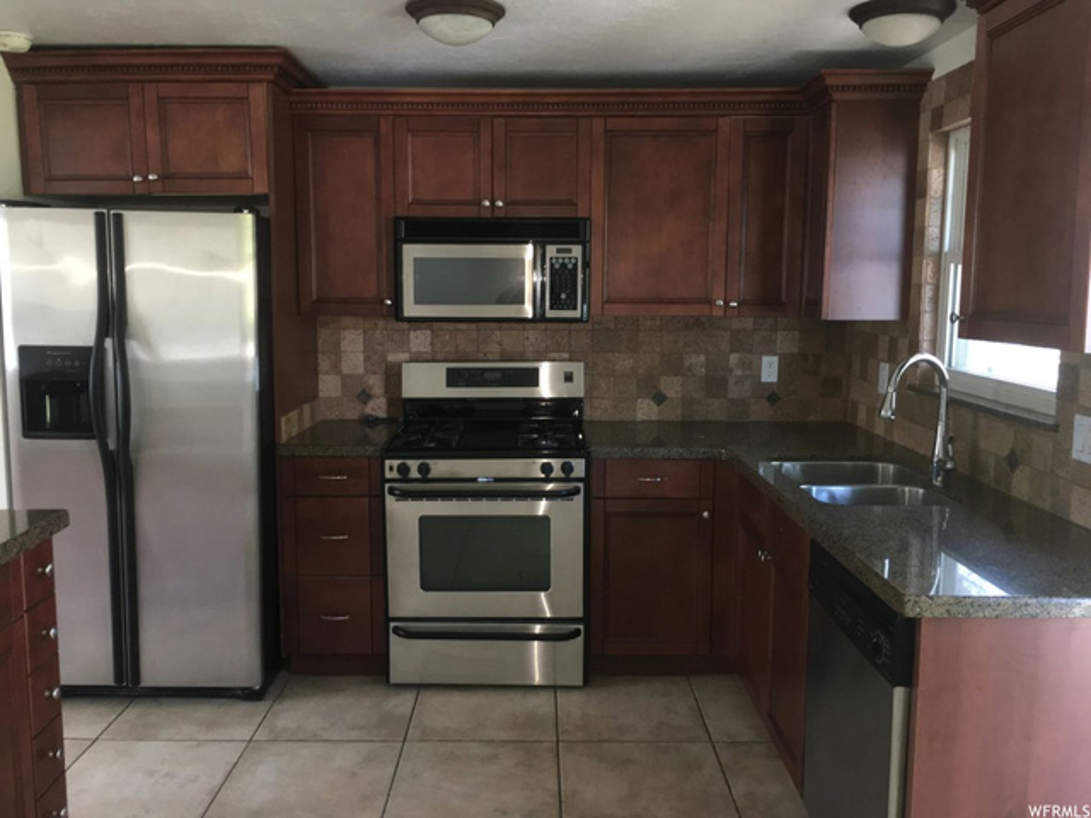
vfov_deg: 48.2
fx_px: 914
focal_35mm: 29
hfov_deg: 61.7
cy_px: 409
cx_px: 546
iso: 80
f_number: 2.2
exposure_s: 1/30
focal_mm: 4.15
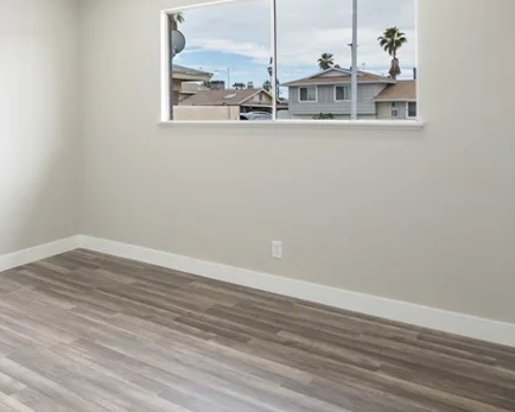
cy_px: 122
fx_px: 472
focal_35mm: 31
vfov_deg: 46.0
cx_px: 121
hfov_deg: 54.2
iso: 100
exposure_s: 1/8
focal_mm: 14
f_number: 9
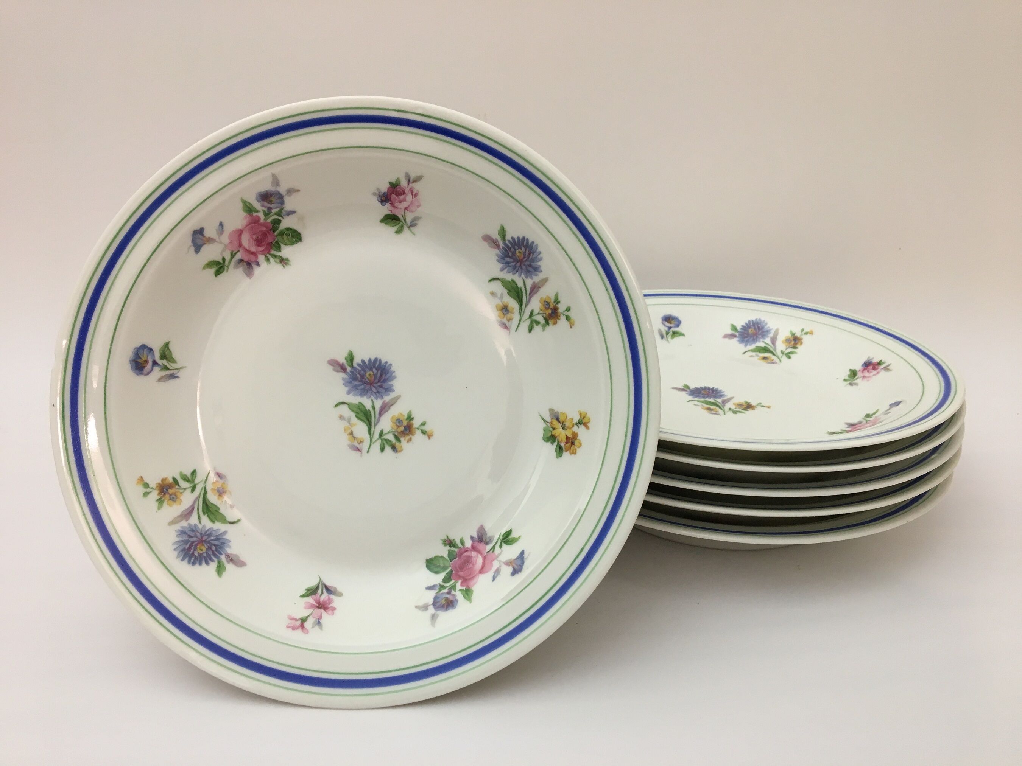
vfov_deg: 48.2
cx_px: 511
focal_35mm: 29
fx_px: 856
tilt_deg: -20.1
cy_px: 383
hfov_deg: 61.7
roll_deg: +0.7
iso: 80
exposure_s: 1/33
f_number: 2.2
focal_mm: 4.15
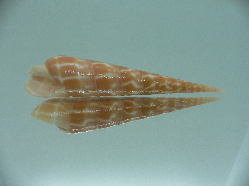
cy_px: 93
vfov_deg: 40.7
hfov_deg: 52.6
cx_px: 124
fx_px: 252
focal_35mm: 35
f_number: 2.8
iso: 80
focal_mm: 4.6
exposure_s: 1/60
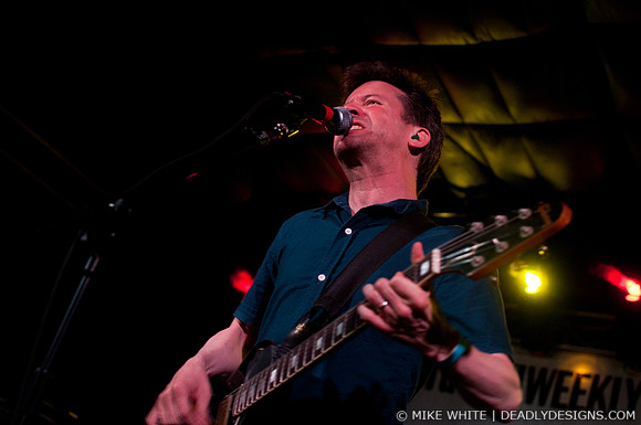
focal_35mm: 52
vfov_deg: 25.7
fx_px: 933
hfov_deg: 37.9
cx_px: 320
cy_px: 212
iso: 1000
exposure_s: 1/60
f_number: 2.8
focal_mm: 35
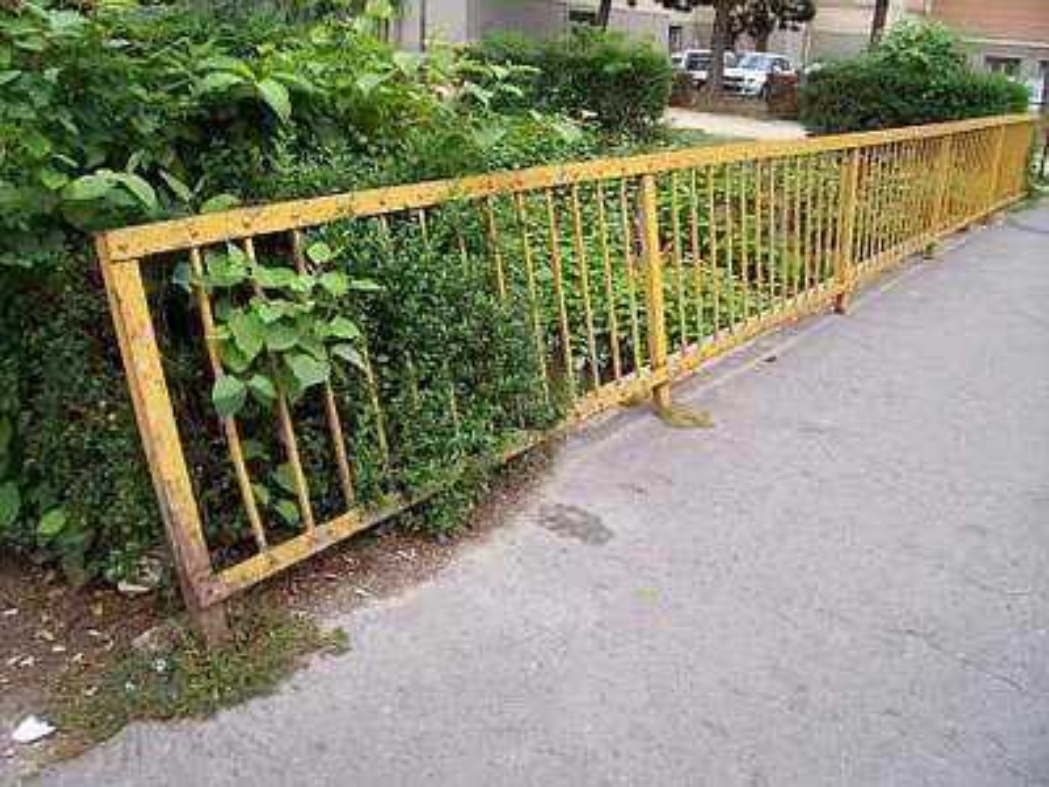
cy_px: 394
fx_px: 1030
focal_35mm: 34
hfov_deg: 54.0
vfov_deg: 41.8
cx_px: 524
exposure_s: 1/350
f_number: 2.7
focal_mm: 5.6
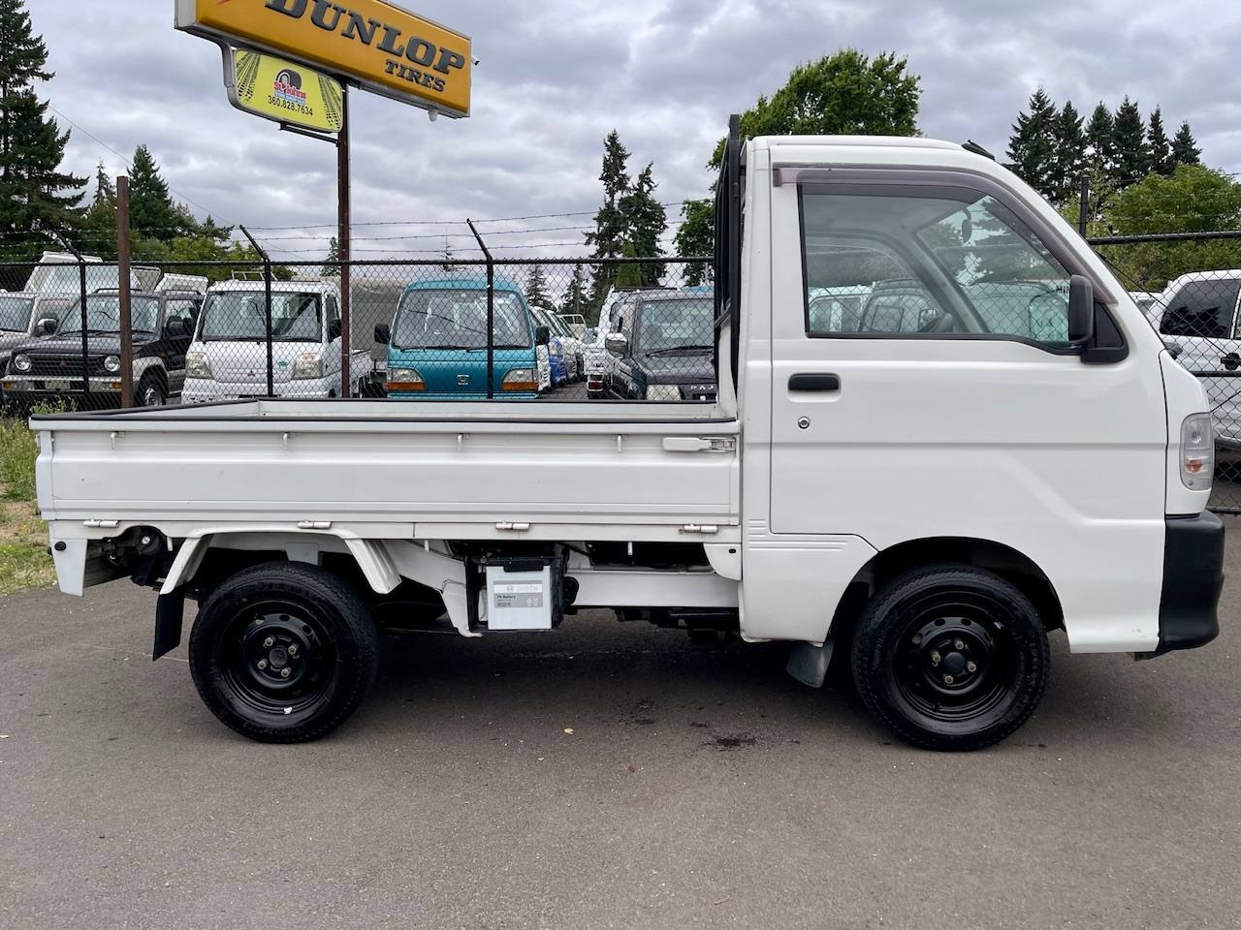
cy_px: 465
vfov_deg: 54.9
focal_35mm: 25
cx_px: 620
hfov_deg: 69.4
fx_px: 896
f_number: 1.6
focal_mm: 5.1
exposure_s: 1/498
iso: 32
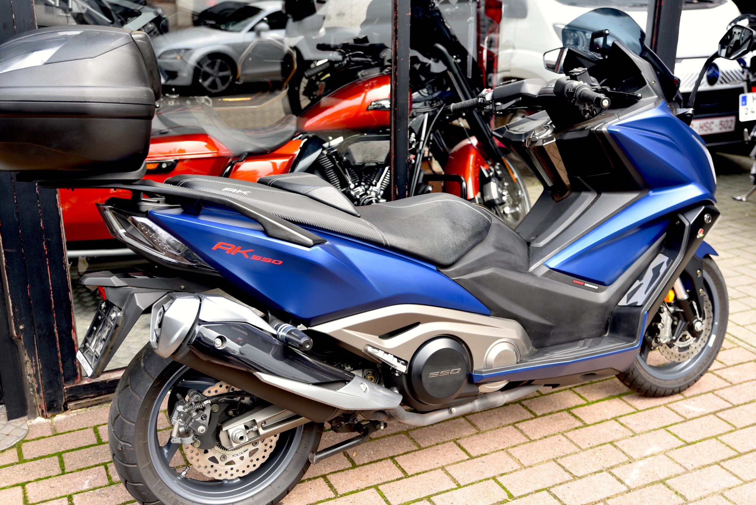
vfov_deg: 33.4
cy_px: 252
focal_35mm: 40
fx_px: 840
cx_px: 378
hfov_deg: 48.4
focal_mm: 40
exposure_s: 1/60
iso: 200
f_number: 4
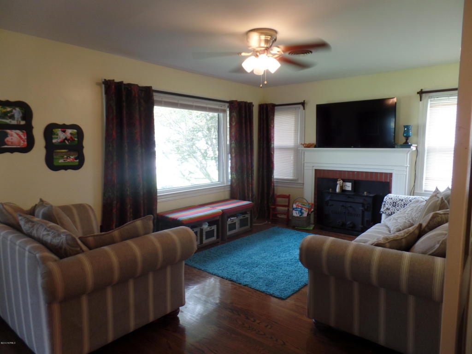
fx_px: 314
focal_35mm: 23
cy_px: 177
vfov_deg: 58.9
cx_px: 236
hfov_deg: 73.9
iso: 120
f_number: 2.8
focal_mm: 4.1
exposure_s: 1/30
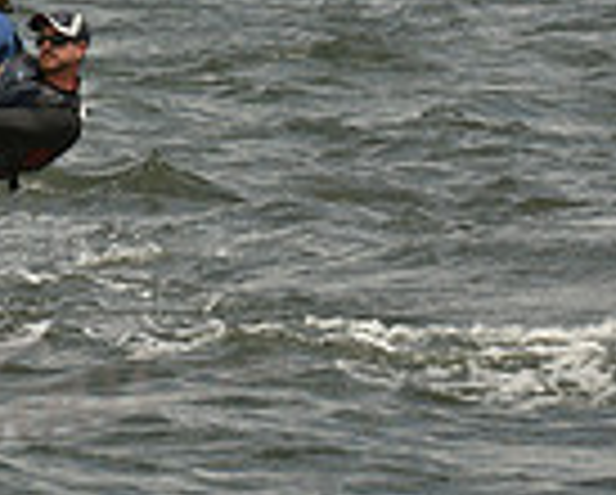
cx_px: -576
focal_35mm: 792
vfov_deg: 2.0
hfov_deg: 2.4
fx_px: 14460
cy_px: -205
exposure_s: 1/1250
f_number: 8
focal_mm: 200
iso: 320
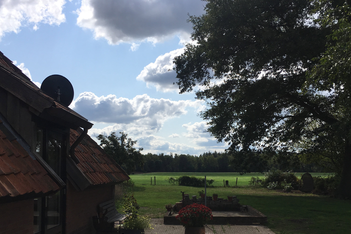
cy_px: 166
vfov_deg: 32.9
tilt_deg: +1.8
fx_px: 390
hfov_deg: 48.4
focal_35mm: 40
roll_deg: -0.6
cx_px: 190
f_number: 2.2
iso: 25
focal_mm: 4.15
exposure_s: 1/3205
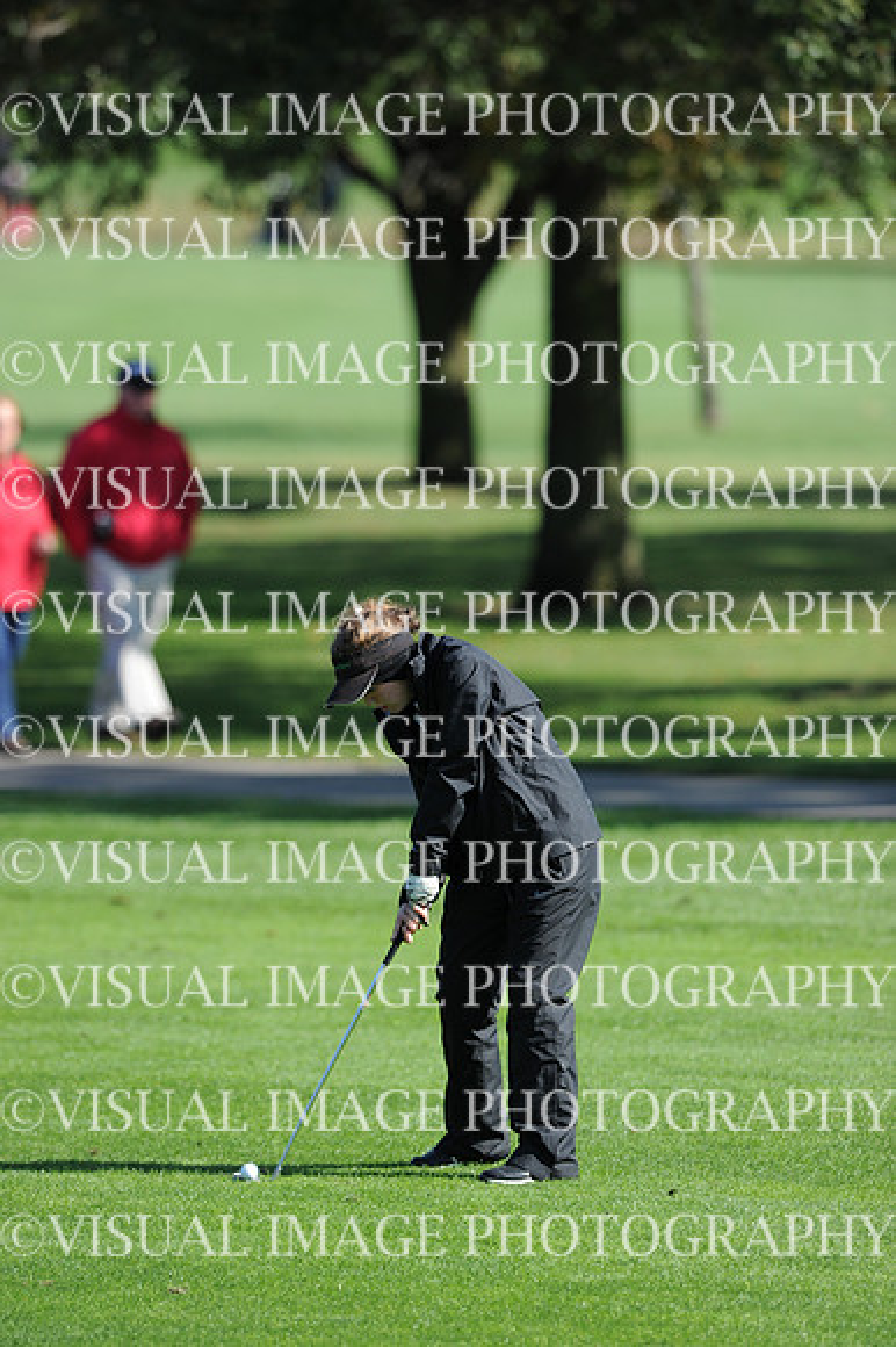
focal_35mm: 400
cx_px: 448
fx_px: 14950
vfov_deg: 5.2
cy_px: 674
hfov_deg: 3.4
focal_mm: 400
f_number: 4.5
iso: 500
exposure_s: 1/2500
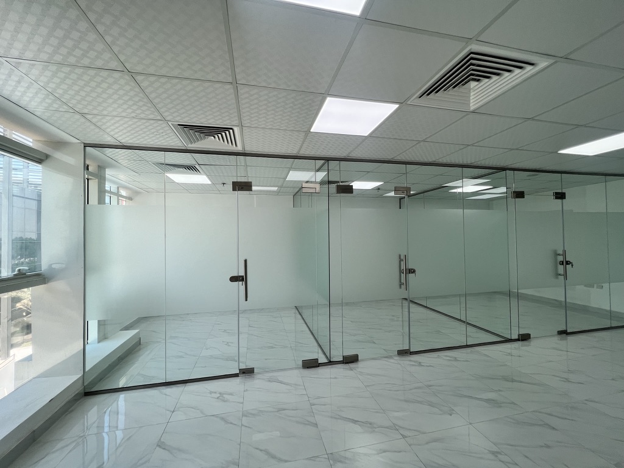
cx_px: 312
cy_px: 234
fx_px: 234
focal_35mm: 13
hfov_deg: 106.2
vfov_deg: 89.9
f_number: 1.8
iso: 32
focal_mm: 1.57
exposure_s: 1/116
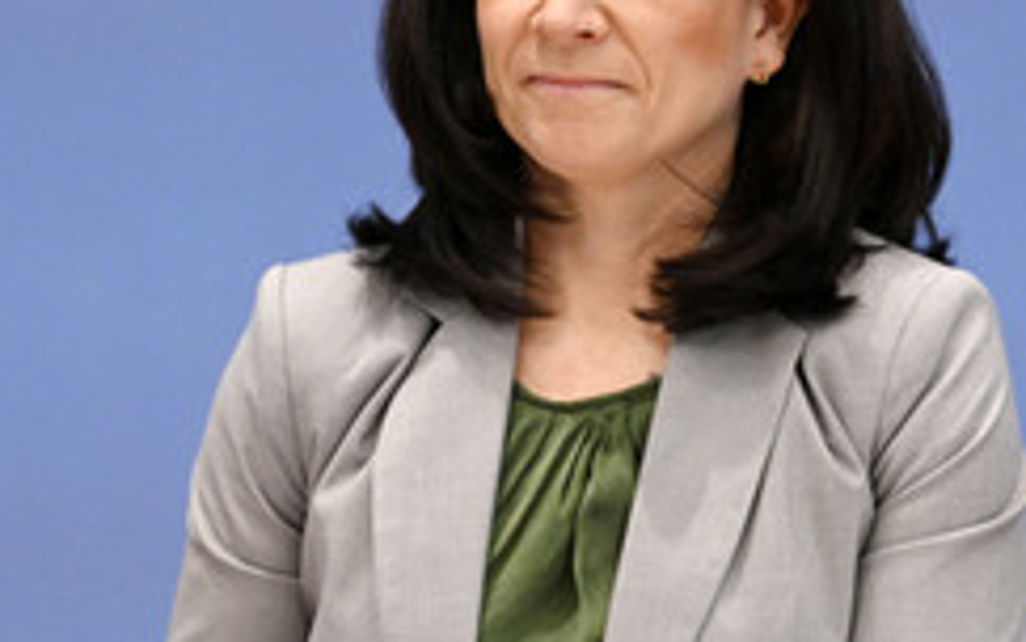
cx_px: 589
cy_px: 279
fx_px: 4335
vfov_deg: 8.5
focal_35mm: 155
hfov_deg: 13.5
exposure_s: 1/800
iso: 5000
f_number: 5.6
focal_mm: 82
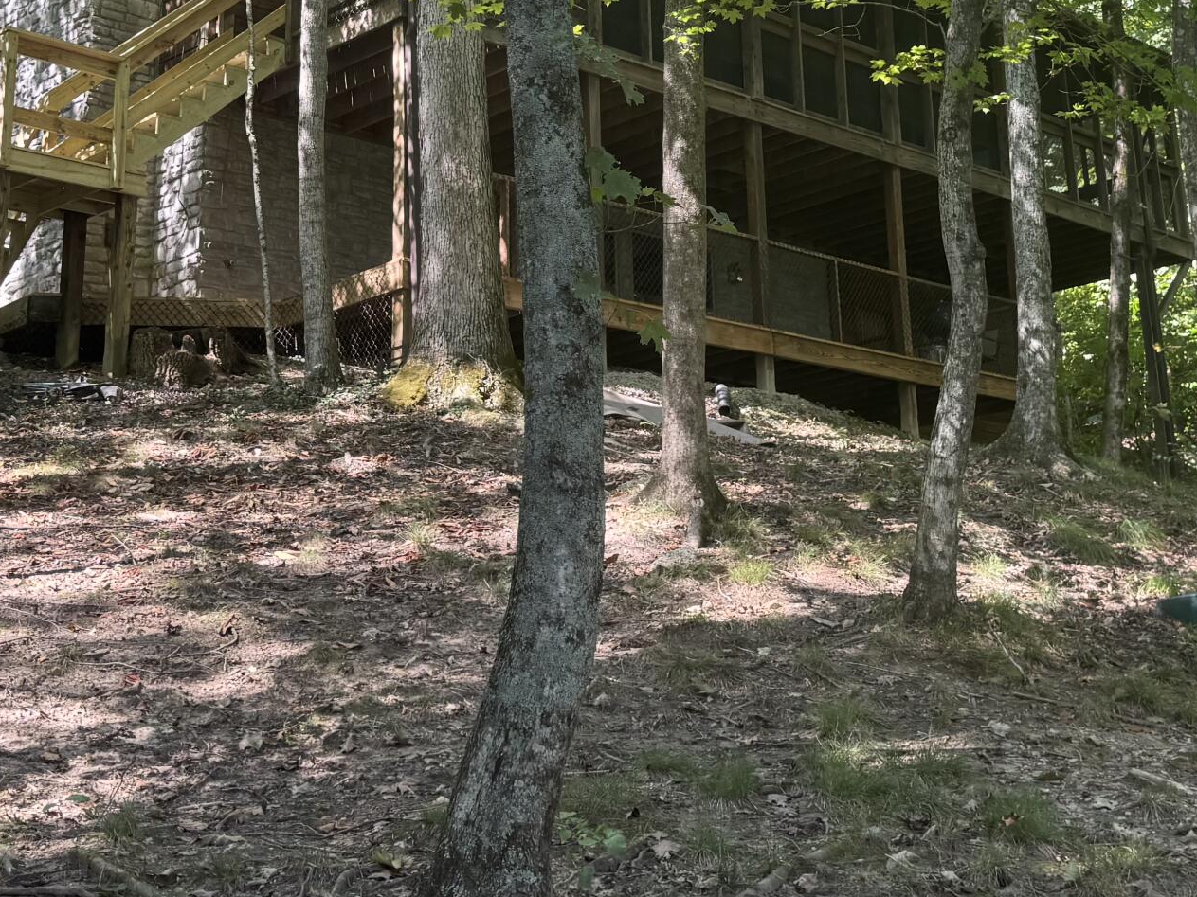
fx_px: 1971
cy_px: 137
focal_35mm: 57
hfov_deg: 33.7
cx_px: 728
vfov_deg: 25.1
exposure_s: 1/150
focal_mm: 6.76
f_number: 1.78
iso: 64
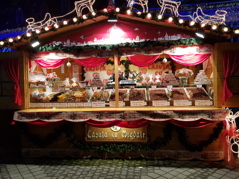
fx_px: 180
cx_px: 120
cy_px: 90
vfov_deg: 53.1
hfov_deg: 67.3
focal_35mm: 26
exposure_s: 1/50
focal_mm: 4.2
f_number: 1.7
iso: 100
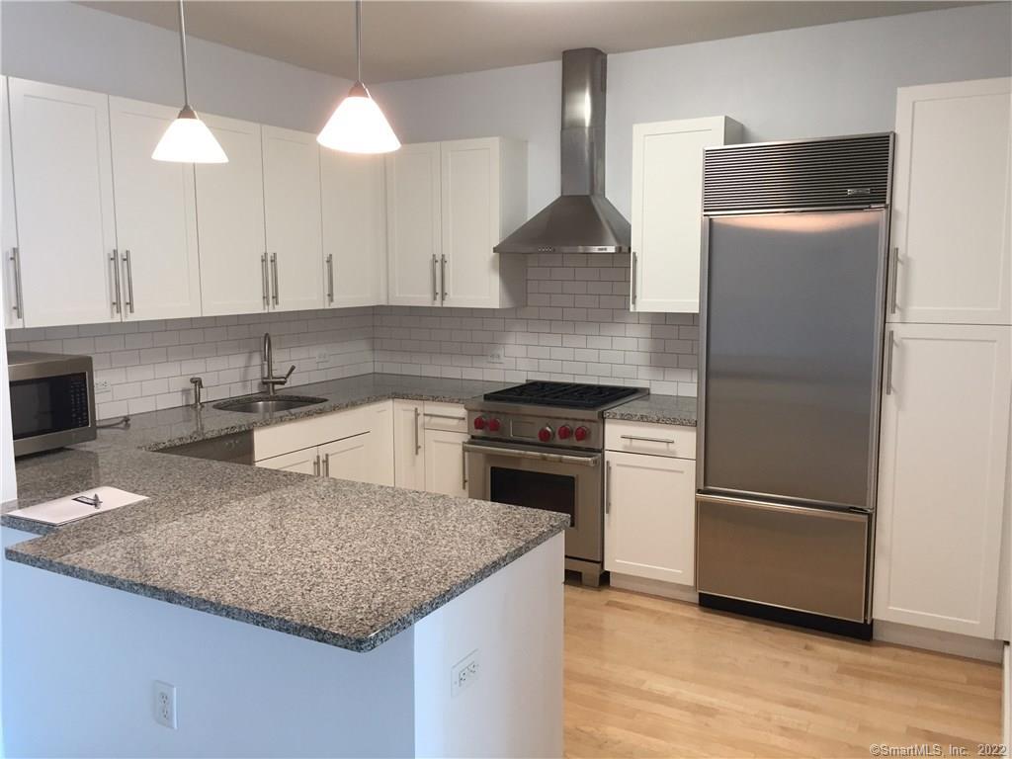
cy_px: 380
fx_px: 848
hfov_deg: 61.7
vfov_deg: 48.2
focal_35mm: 29
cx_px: 506
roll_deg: -0.7
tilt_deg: -9.2
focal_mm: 4.15
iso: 50
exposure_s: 1/30
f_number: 2.2
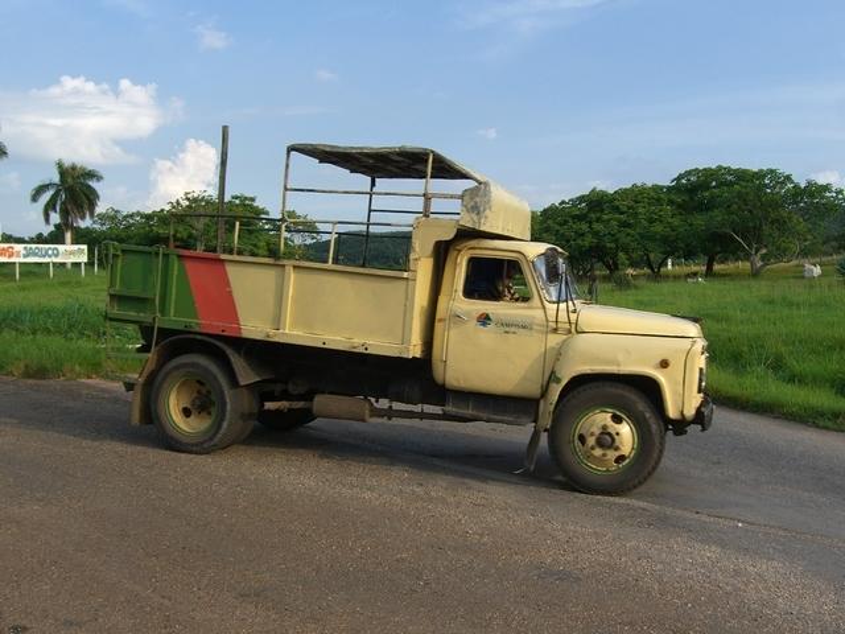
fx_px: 928
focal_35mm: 38
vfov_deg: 37.7
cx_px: 422
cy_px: 317
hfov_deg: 49.0
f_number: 4
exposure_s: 1/400
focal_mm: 7.9
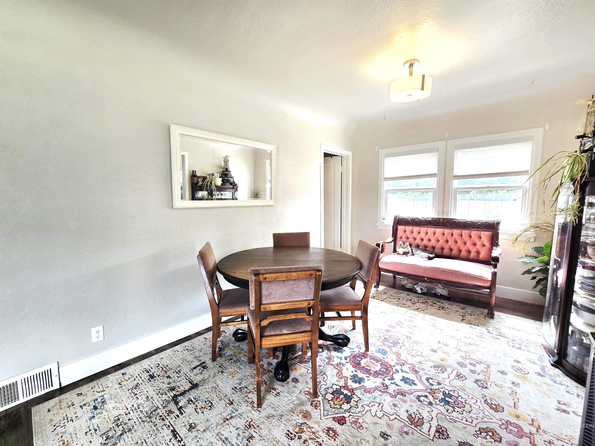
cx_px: 298
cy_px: 223
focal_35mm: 13
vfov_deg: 89.9
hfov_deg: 106.2
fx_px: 223
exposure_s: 1/60.2
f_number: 2.2
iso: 64
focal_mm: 2.2
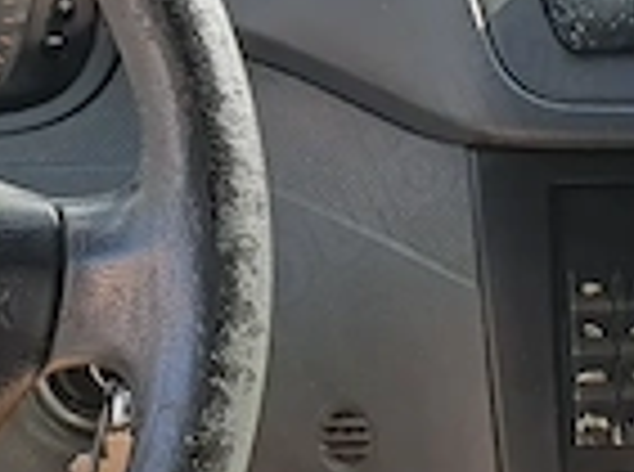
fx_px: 2028
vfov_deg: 13.3
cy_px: 148
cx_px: 198
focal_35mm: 111
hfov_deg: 17.7
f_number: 2.4
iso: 50
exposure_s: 1/205
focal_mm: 4.32
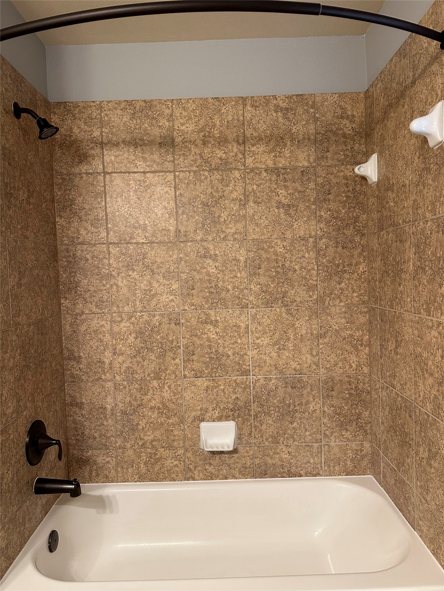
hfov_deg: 56.8
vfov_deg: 71.6
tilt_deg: -2.6
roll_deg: +1.9
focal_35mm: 24
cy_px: 296
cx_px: 222
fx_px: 410
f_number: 1.78
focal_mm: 6.86
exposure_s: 1/60
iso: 320
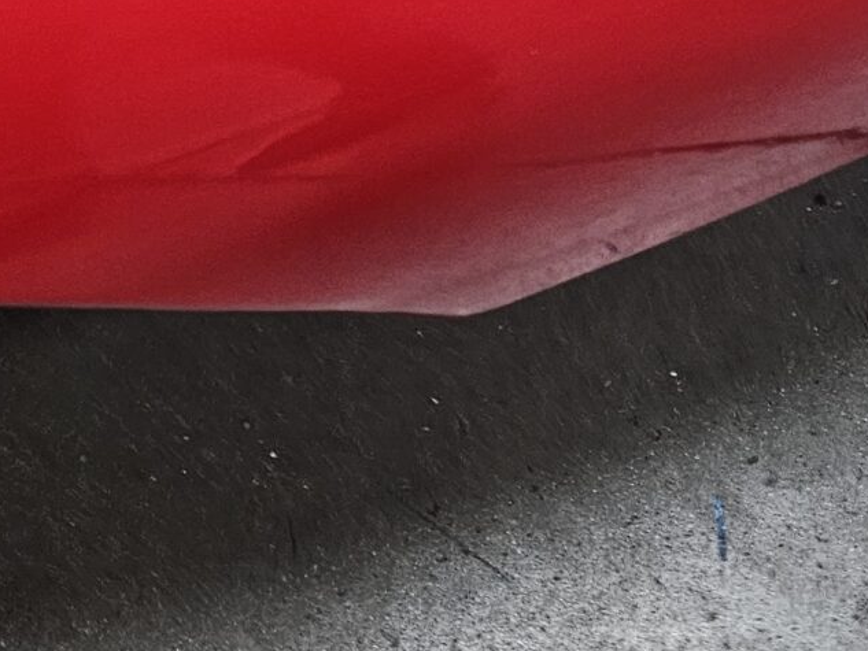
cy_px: -552
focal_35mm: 93
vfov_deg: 14.0
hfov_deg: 21.1
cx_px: 447
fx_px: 2332
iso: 320
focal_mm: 6.3
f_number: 1.7
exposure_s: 1/120
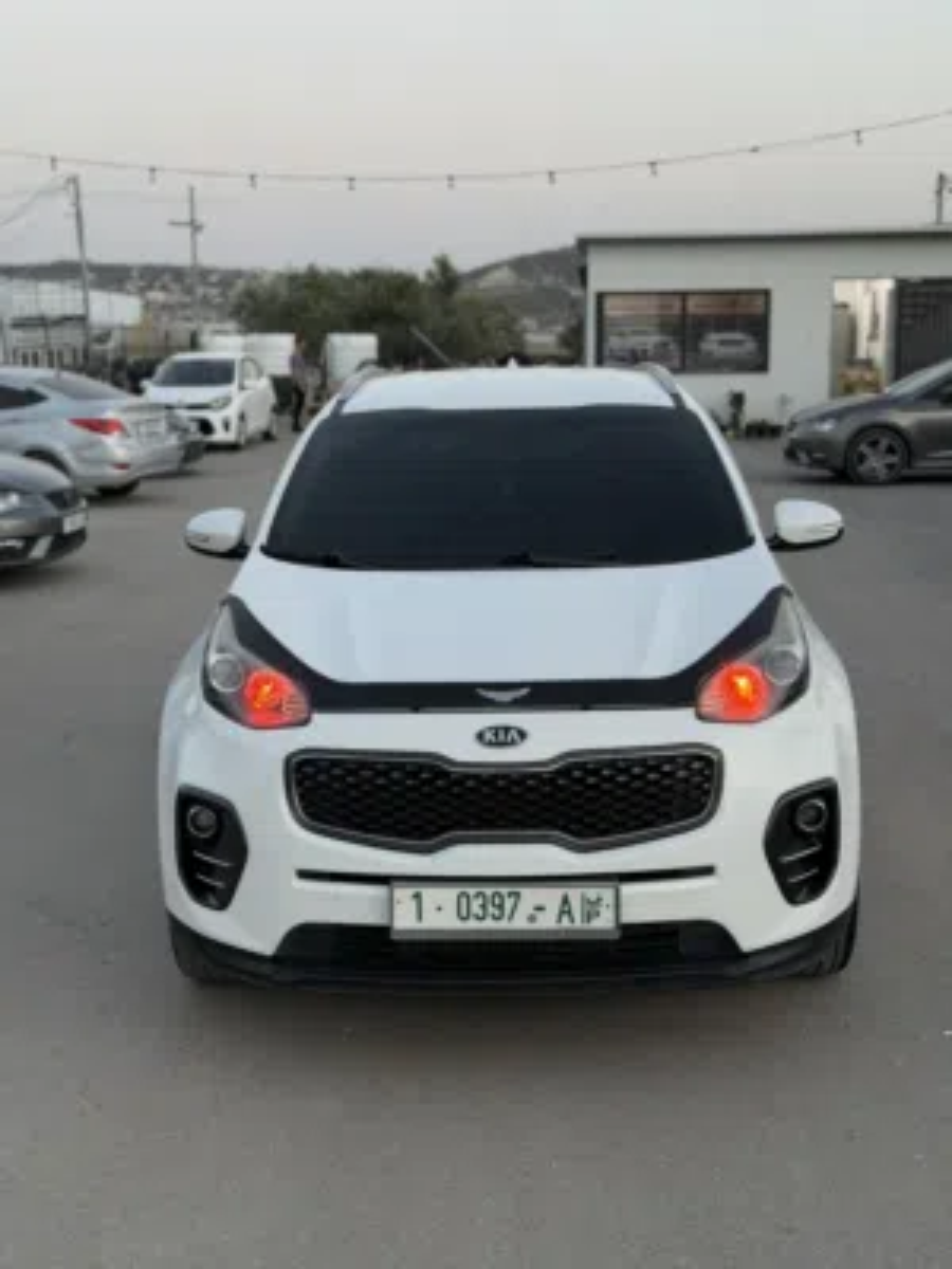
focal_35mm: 48
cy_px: 634
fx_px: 1760
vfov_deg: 39.7
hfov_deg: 30.3
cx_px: 476
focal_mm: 6.76
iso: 100
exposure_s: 1/92
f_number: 1.78
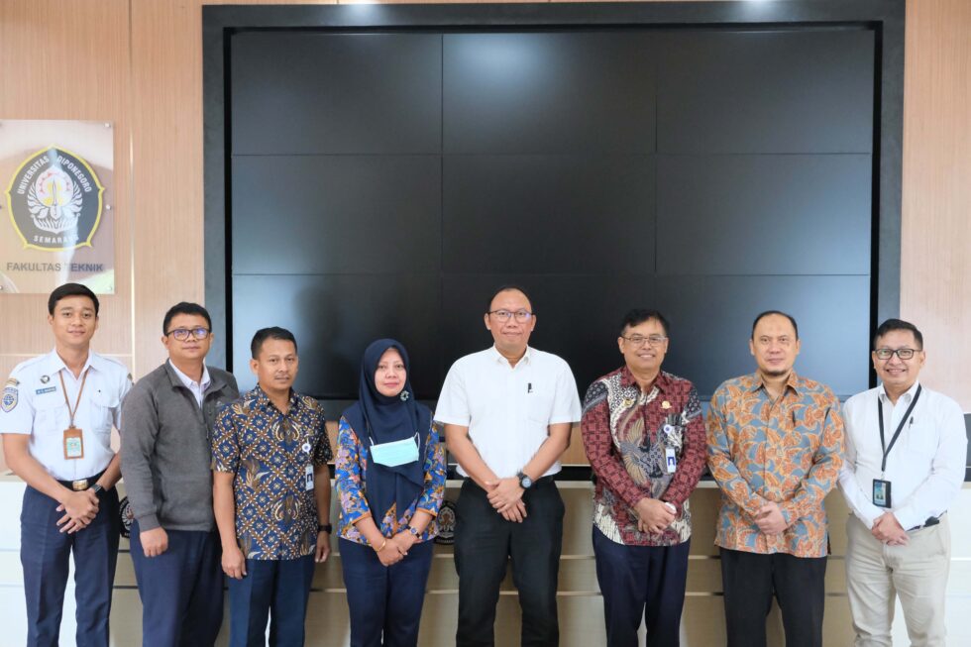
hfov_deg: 50.7
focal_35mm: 38
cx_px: 486
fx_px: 1025
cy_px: 324
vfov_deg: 35.0
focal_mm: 25.4
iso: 6400
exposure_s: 1/220
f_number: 3.2
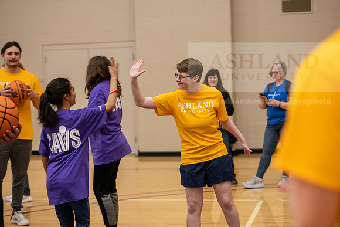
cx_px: 170
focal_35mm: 82
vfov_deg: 16.7
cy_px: 114
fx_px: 775
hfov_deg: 24.8
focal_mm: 82
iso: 3200
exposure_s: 1/200
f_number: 3.2
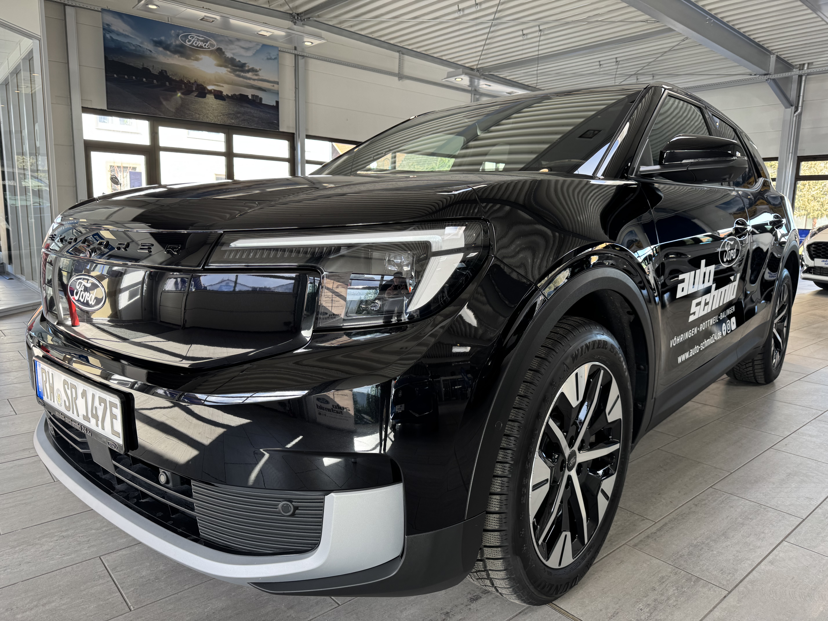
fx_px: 574
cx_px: 414
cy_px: 310
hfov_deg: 71.6
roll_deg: -1.4
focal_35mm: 24
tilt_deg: -9.7
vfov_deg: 56.8
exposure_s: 1/111
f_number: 1.78
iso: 80
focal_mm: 6.76
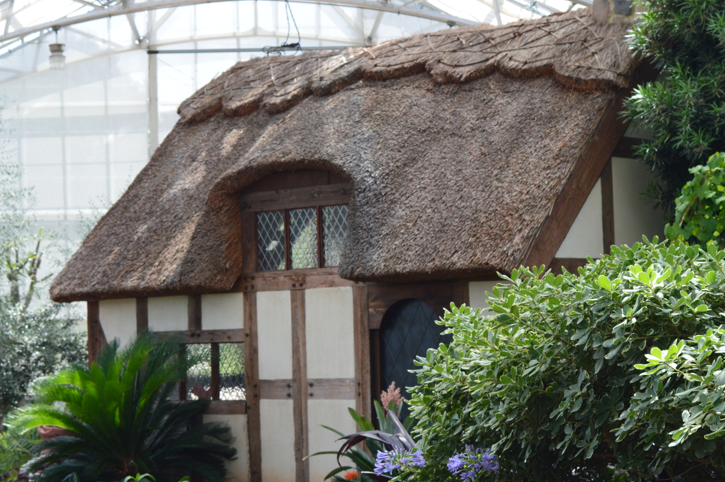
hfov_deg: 22.2
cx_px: 357
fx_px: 1851
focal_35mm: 92
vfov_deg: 14.8
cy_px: 273
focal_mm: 52
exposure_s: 1/160
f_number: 9
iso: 400
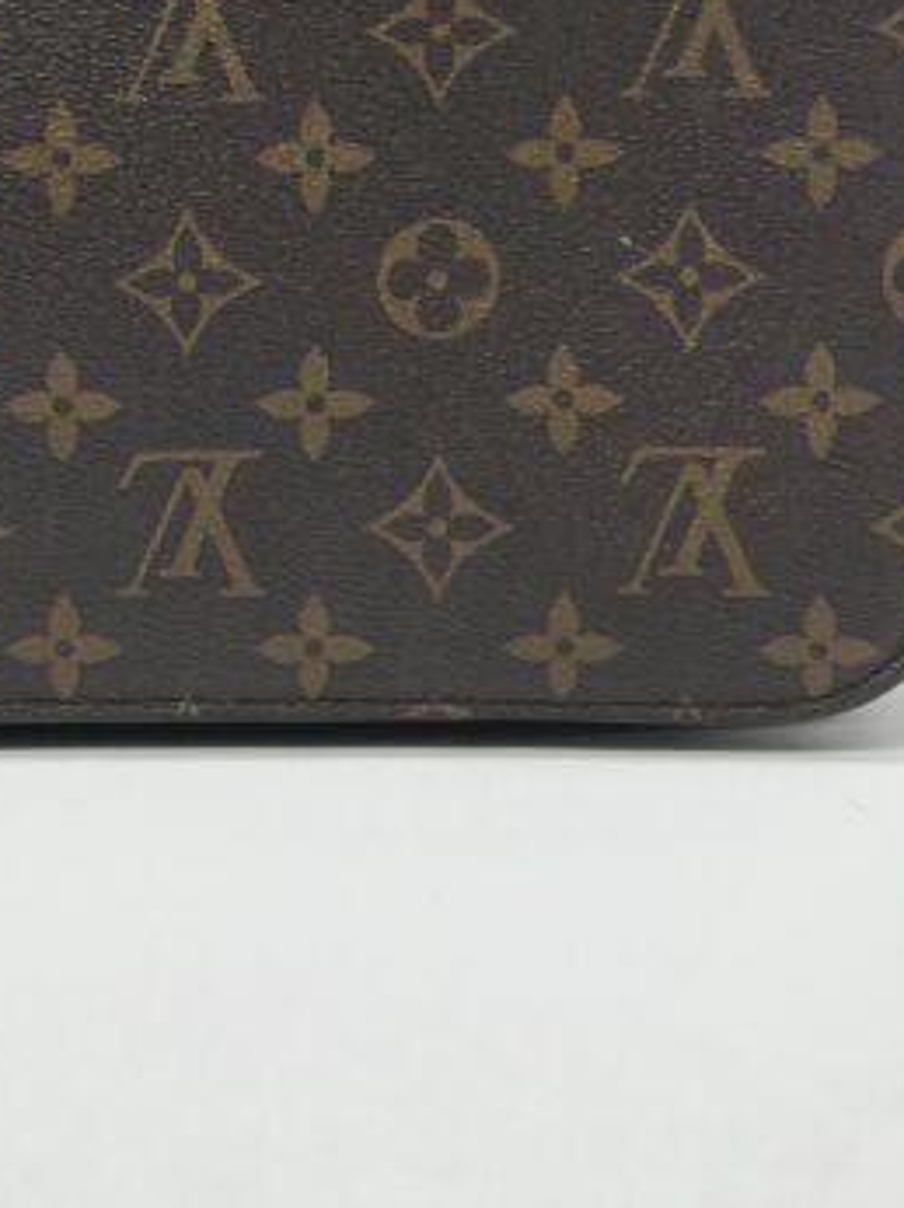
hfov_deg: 18.9
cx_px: 171
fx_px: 2684
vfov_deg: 24.6
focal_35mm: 77
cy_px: 129
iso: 40
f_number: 1.5
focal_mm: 5.7
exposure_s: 1/280
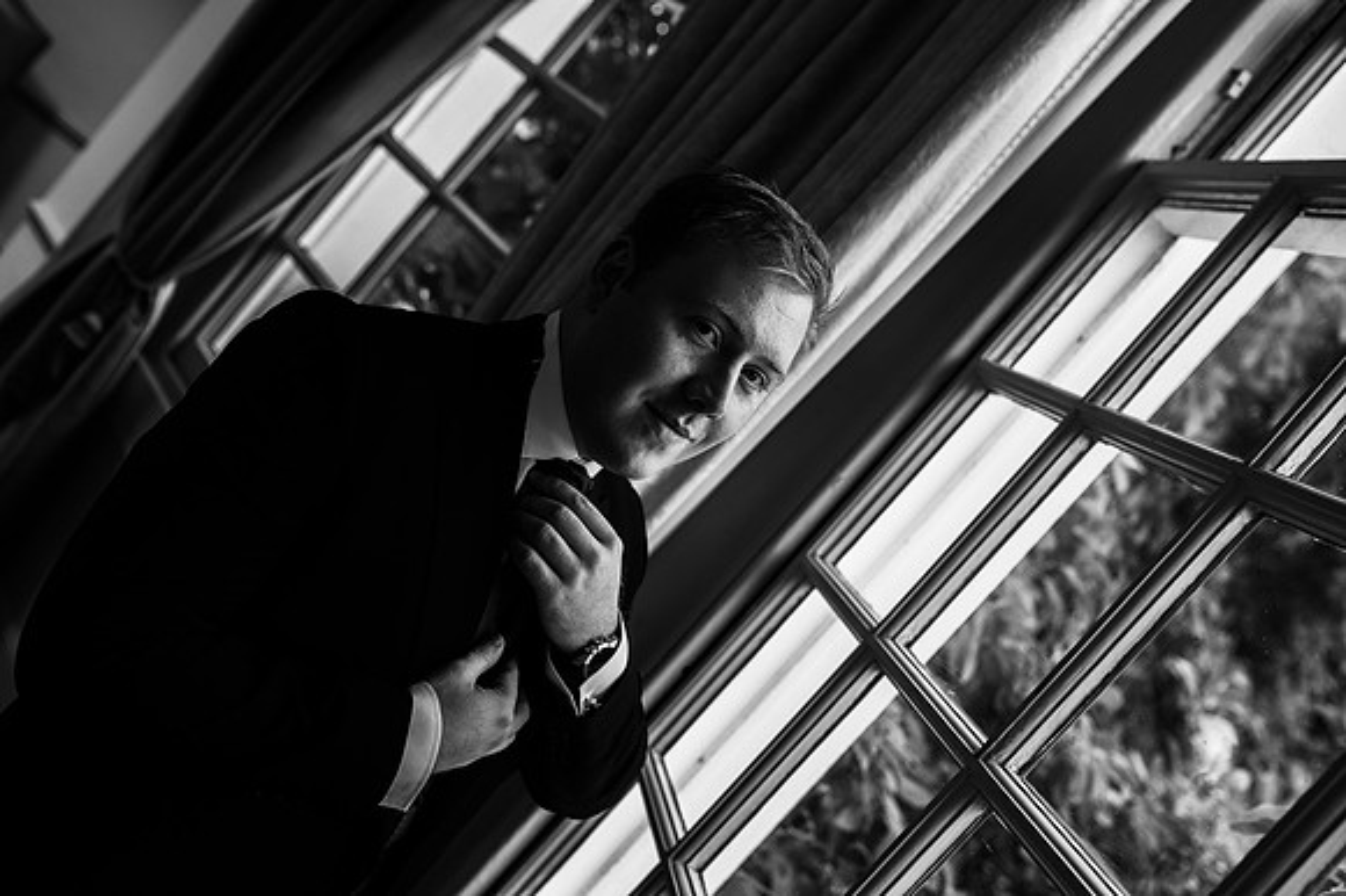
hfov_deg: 54.5
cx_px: 673
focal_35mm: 35
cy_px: 448
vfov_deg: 37.8
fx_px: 1308
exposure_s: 1/100
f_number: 3.5
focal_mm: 35
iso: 640
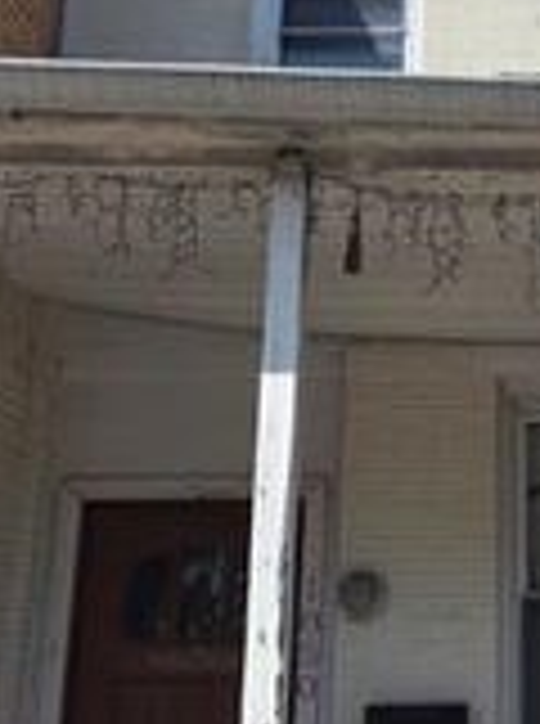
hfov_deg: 25.2
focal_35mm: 54
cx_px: 580
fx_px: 1128
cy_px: 447
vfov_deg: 35.4
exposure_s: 1/2289
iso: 40
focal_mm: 2.2
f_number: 1.9
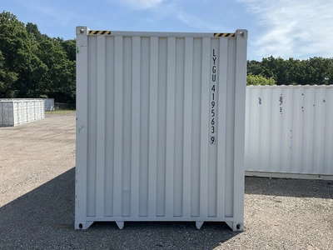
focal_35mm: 29
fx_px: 279
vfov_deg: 48.2
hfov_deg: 61.7
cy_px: 125
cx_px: 166
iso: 25
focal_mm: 3
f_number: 1.8
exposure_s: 1/1577
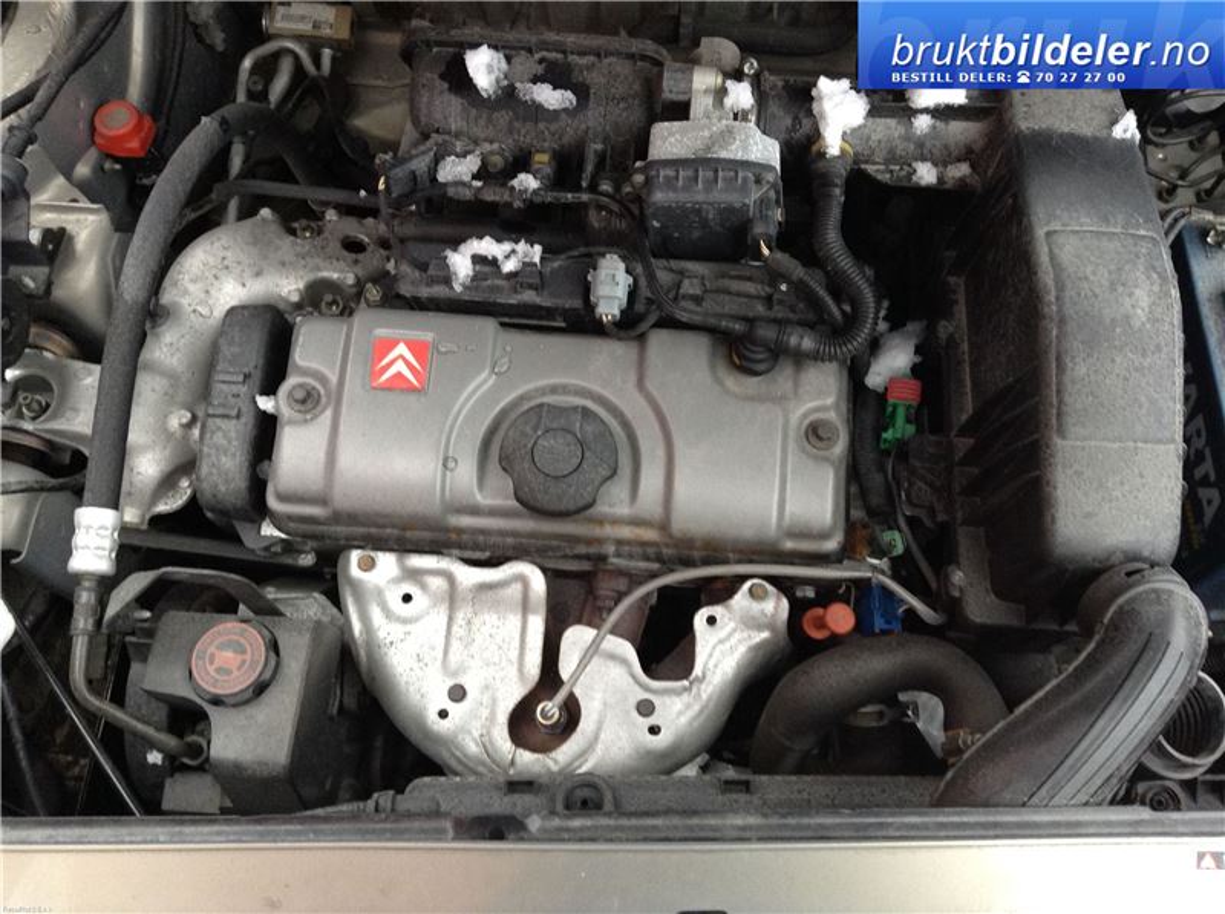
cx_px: 612
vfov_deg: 42.8
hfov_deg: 55.4
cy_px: 457
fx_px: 1166
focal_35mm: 33
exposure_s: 1/24
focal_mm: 3.3
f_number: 2.4
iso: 100
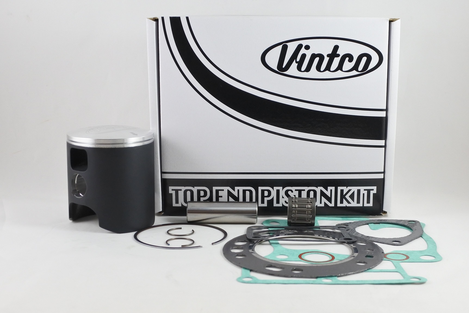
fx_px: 456
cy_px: 156
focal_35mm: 35
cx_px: 234
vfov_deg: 37.9
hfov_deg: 54.4
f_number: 4
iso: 450
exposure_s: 1/125
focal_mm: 13.1
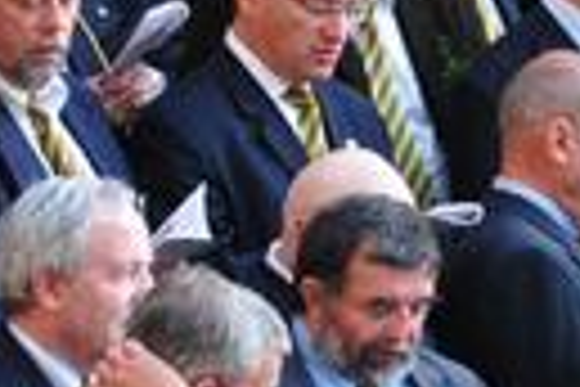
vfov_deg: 2.4
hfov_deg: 3.6
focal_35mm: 569
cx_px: 1520
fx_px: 9167
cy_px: 290
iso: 640
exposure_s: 1/125
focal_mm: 70
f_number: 5
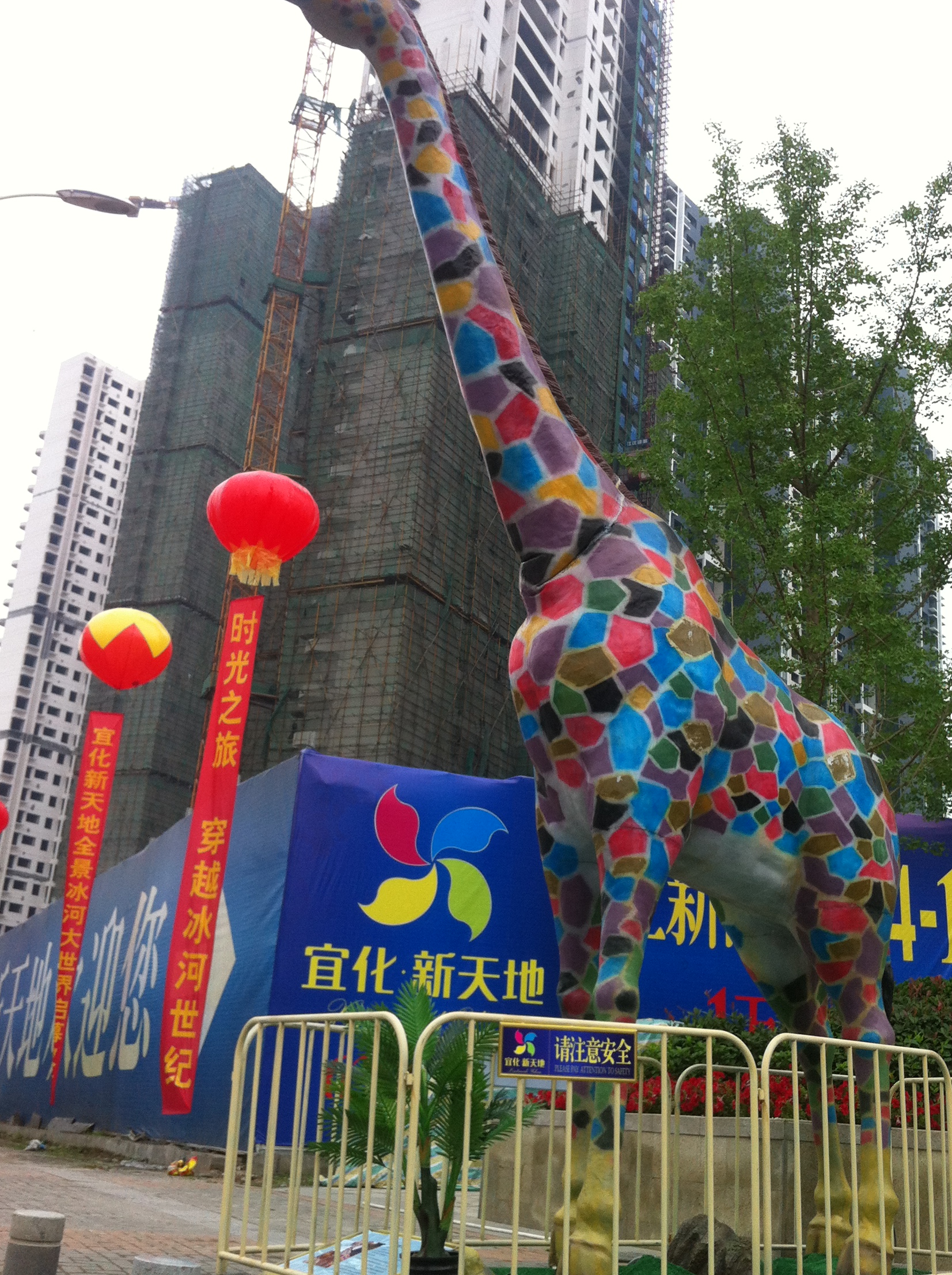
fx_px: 1507
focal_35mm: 41
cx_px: 539
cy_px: 626
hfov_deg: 35.0
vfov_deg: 45.8
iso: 80
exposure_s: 1/211
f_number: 2.8
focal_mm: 3.85
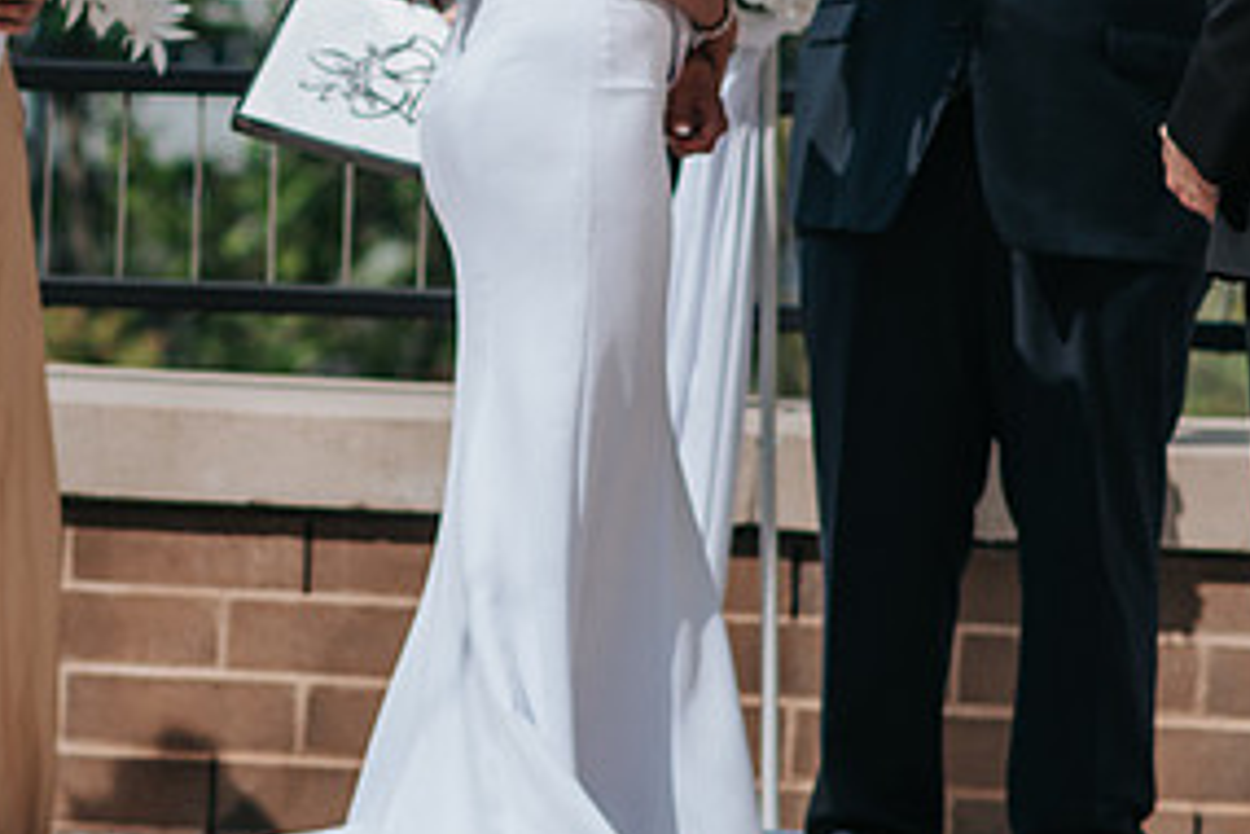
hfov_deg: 7.2
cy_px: 88
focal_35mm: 285
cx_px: 127
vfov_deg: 4.8
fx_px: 9895
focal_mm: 85
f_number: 2.8
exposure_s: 1/3200
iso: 100
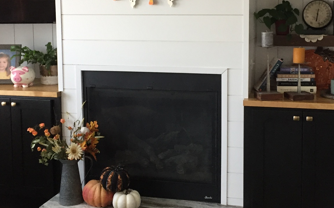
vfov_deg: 23.4
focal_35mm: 55
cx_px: 185
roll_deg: -0.2
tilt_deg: -6.4
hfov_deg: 36.9
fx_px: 501
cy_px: 67
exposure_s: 1/30
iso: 100
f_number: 2.2
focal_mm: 4.15
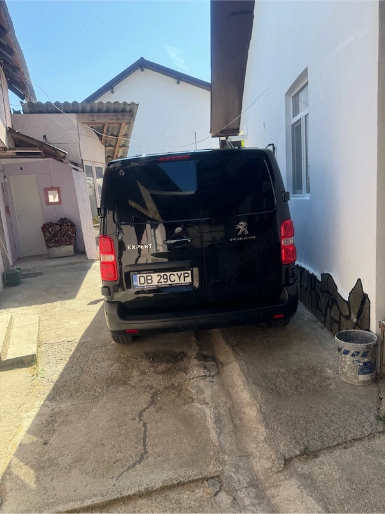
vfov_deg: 71.6
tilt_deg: -8.6
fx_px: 356
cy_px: 257
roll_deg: +2.8
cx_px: 192
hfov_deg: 56.8
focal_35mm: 24
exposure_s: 1/1151
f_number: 1.78
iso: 80
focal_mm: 6.76
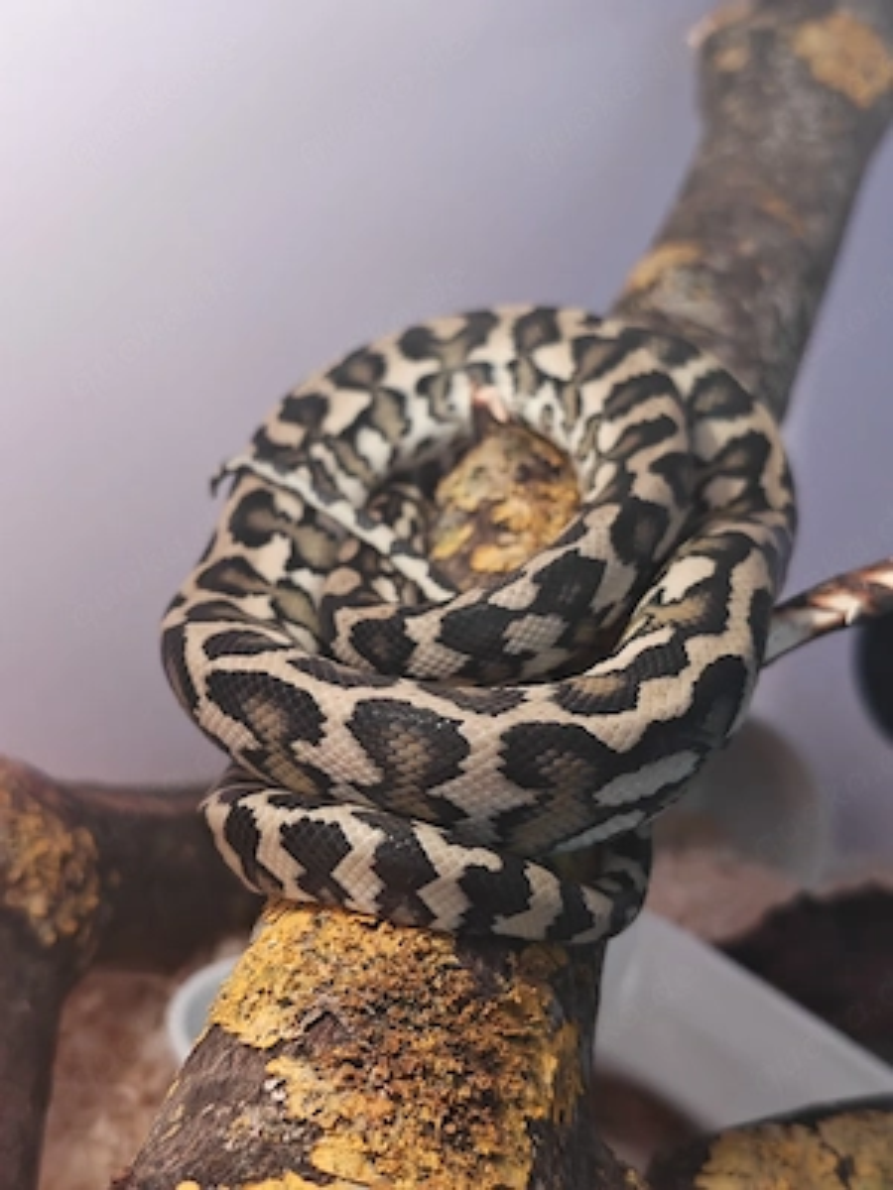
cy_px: 595
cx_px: 446
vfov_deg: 38.2
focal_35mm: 50
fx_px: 1720
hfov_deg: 29.1
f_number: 1.68
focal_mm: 6.57
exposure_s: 1/50
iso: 797
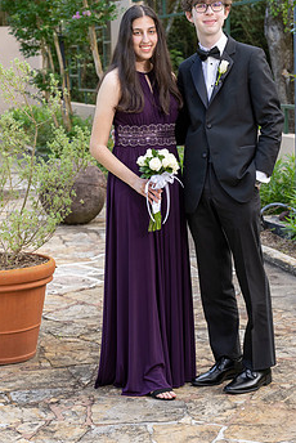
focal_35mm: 81
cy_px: 178
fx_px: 997
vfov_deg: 25.0
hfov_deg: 16.9
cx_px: 188
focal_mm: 62
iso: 500
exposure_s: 1/200
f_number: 5
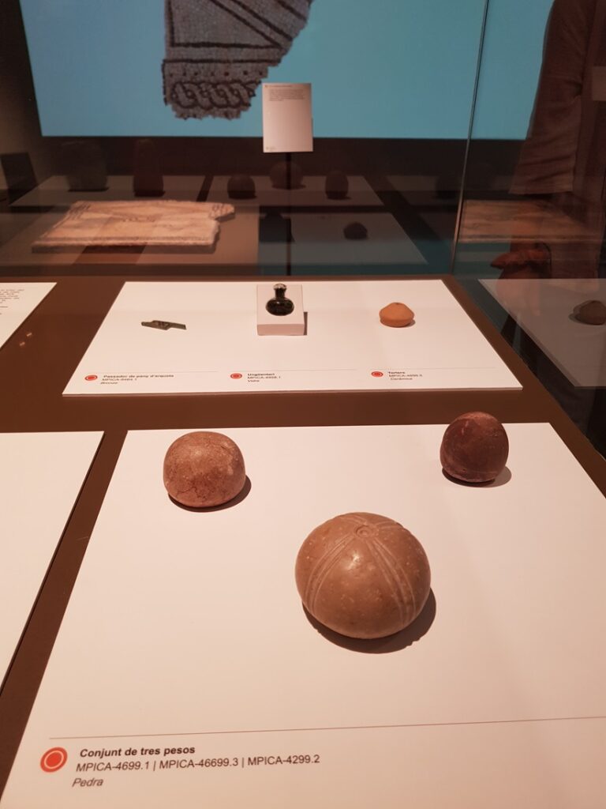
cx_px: 303
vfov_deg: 67.3
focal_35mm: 26
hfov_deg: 53.1
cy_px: 404
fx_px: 607
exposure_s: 1/50
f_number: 1.7
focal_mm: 4.2
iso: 64
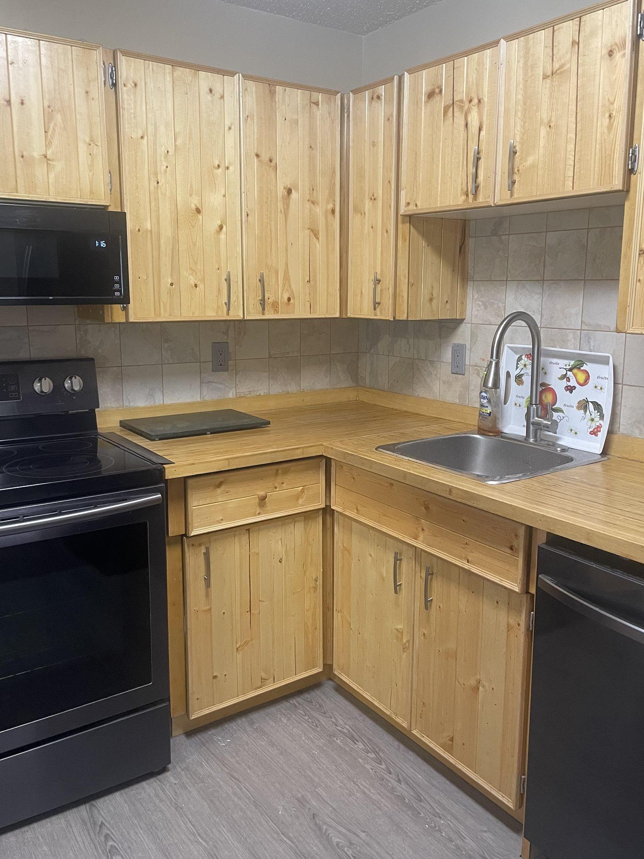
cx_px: 310
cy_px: 404
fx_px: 720
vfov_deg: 61.6
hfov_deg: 48.2
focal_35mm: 29
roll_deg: -0.6
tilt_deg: -9.4
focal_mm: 4.2
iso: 200
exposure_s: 1/60
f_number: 1.6
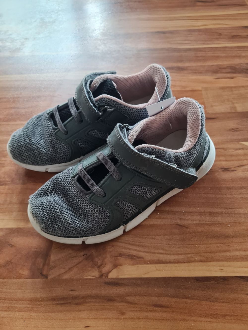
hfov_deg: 53.1
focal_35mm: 26
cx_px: 124
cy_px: 165
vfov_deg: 67.3
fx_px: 248
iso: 200
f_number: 1.8
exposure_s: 1/50
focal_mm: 5.4
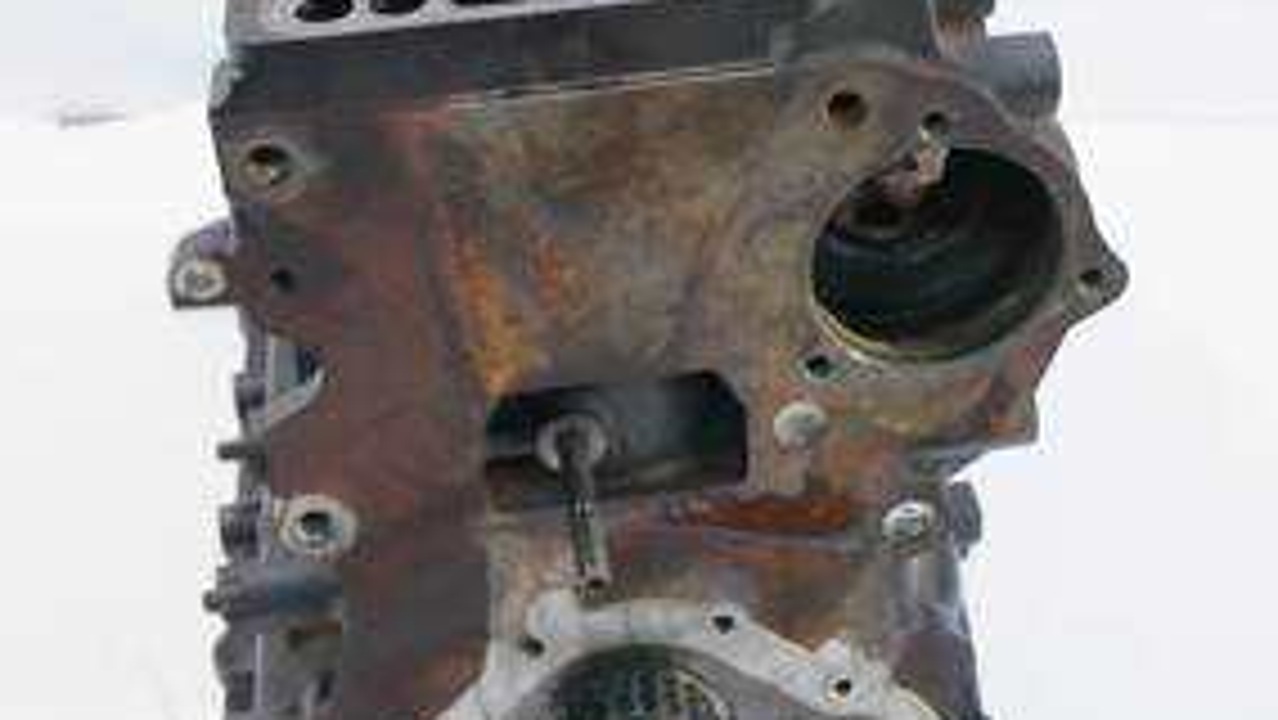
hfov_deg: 35.4
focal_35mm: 59
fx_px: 2000
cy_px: 292
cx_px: 558
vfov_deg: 20.4
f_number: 4
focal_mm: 16
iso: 400
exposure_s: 1/60
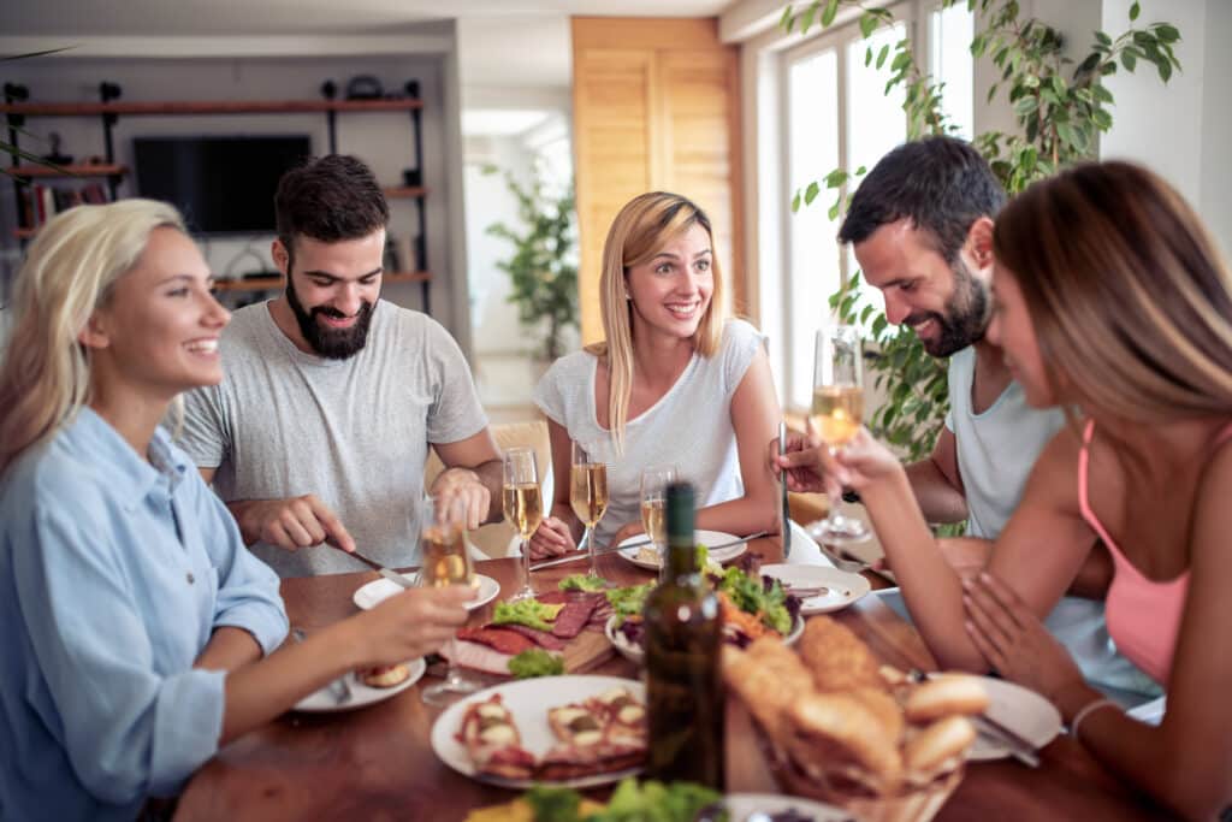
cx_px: 616
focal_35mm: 35
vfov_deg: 37.9
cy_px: 411
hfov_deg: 54.4
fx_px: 1198
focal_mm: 35
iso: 100
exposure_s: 1/200
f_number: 1.8
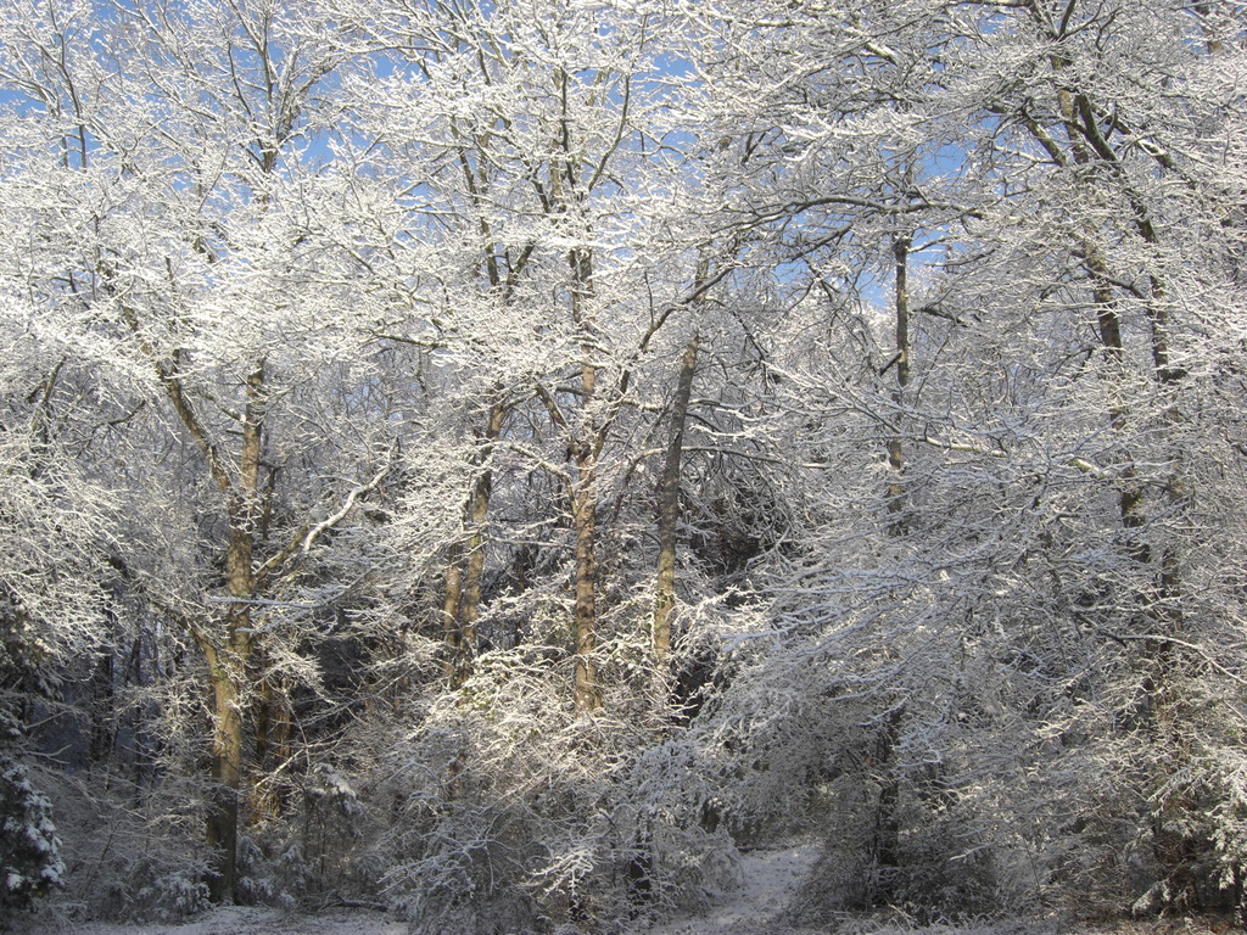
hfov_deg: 49.0
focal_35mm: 38
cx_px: 624
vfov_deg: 37.7
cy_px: 468
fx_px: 1369
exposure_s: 1/500
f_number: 4
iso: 80
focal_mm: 7.9
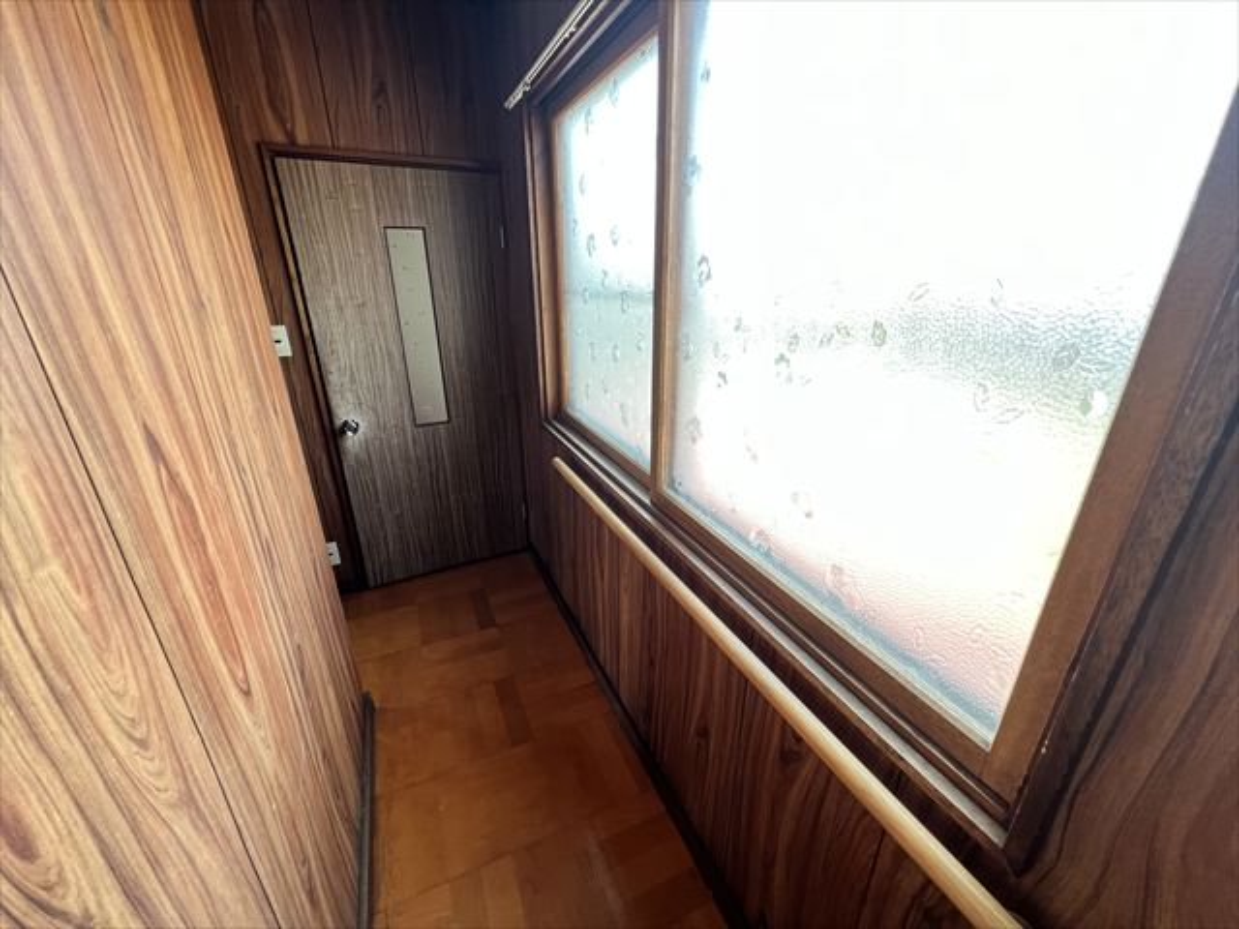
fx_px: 465
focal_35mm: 13
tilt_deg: -21.3
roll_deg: +0.6
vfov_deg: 89.9
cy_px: 464
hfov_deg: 106.2
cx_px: 620
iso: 250
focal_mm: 1.57
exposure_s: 1/99
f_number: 1.8
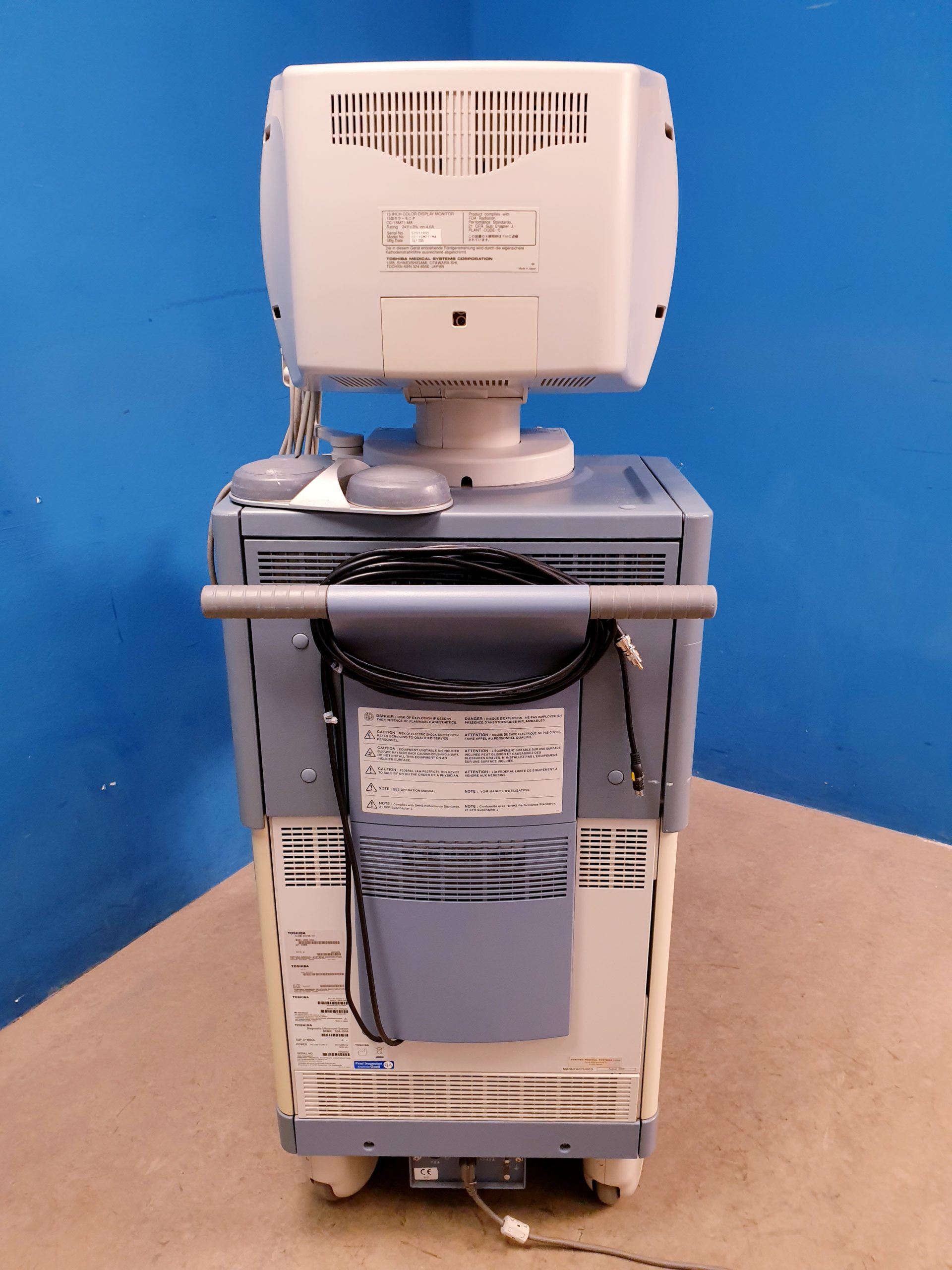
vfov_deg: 67.3
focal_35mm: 26
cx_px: 476
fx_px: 953
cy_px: 635
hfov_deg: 53.1
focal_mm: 4.3
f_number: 2.4
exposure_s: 1/50
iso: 200
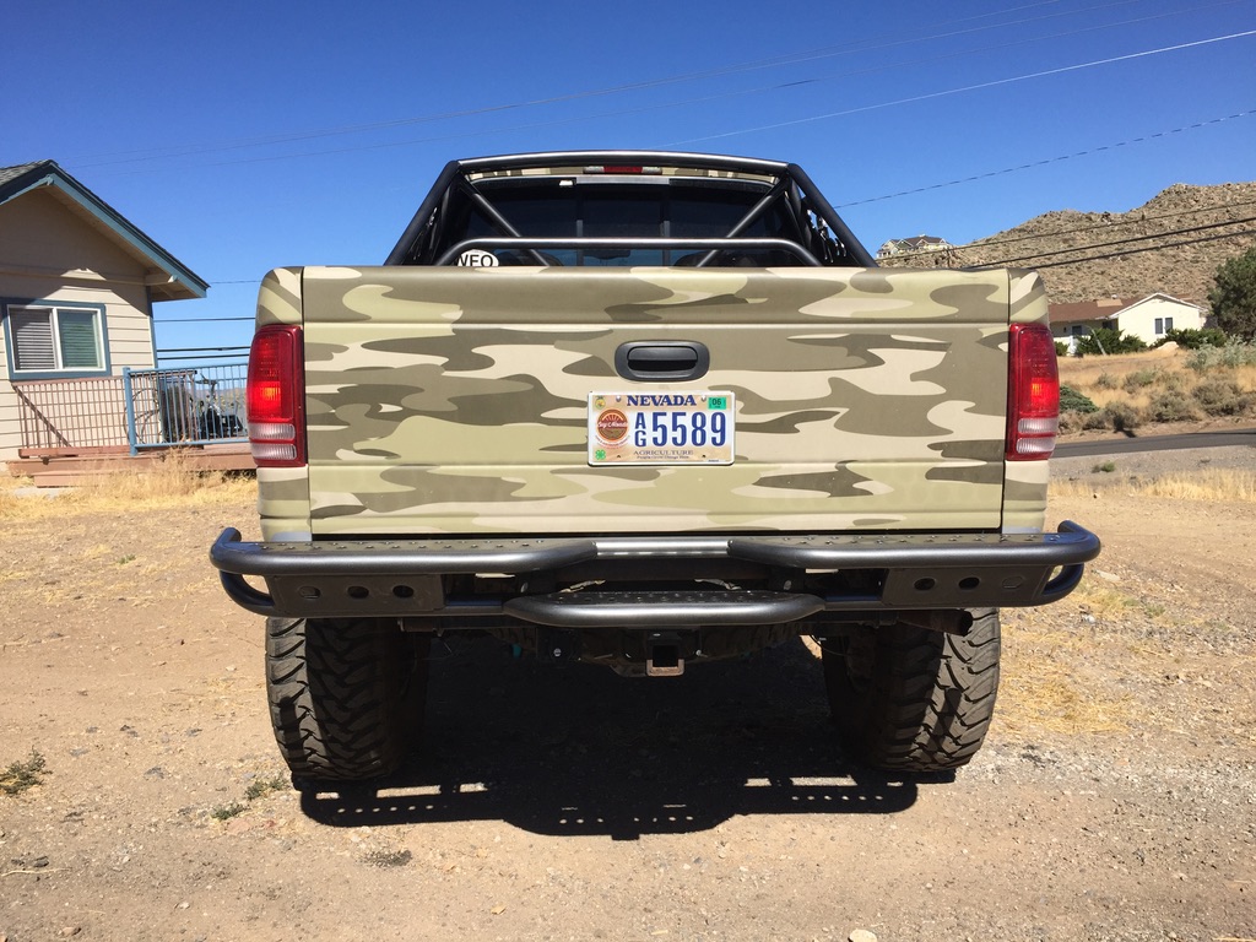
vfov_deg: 48.2
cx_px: 628
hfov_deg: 61.7
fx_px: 1052
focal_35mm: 29
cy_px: 471
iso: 32
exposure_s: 1/2326
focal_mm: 4.15
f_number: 2.2
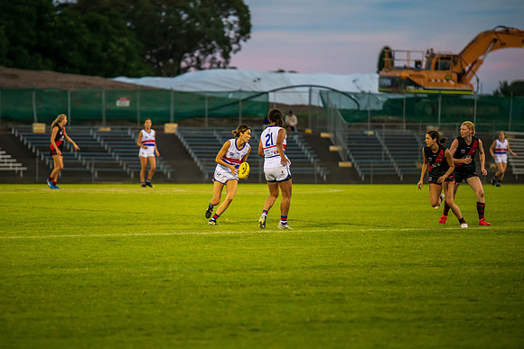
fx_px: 3486
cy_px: 185
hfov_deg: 8.6
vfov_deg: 5.7
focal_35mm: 239
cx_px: 230
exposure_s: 1/500
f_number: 2.8
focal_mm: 200
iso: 1600
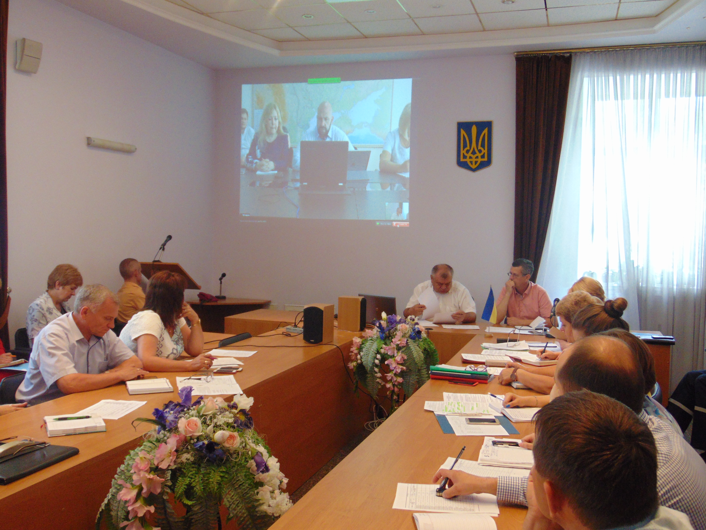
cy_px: 265
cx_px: 353
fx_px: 714
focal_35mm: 35
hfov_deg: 52.6
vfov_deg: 40.7
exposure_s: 1/30
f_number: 3.2
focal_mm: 6.3
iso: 250
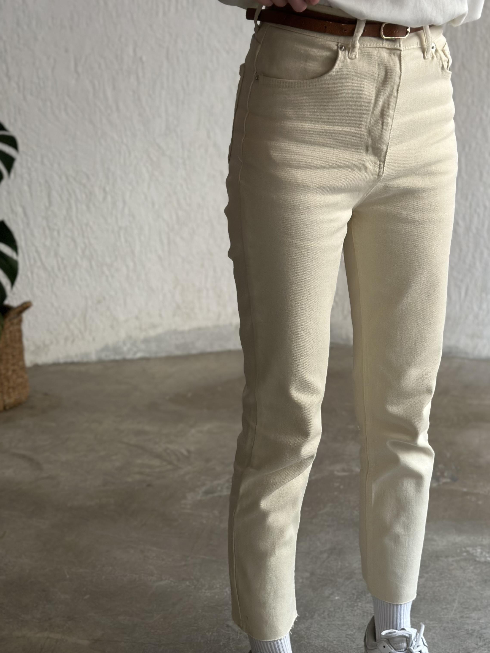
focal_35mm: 64
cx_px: 322
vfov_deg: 30.1
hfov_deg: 22.8
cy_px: 414
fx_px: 1208
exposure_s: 1/60
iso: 125
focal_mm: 6.86
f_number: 1.78
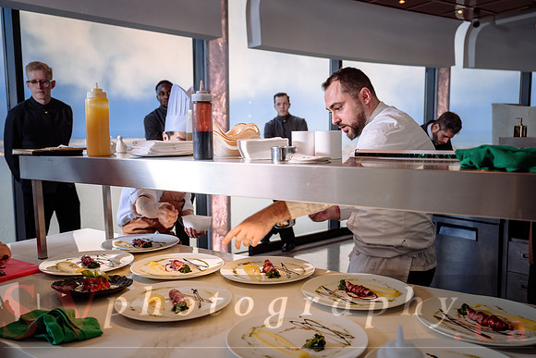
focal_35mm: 33
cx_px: 271
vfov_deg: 39.7
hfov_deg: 56.9
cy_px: 179
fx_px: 495
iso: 100
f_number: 4
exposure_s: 1/80
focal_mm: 32.5
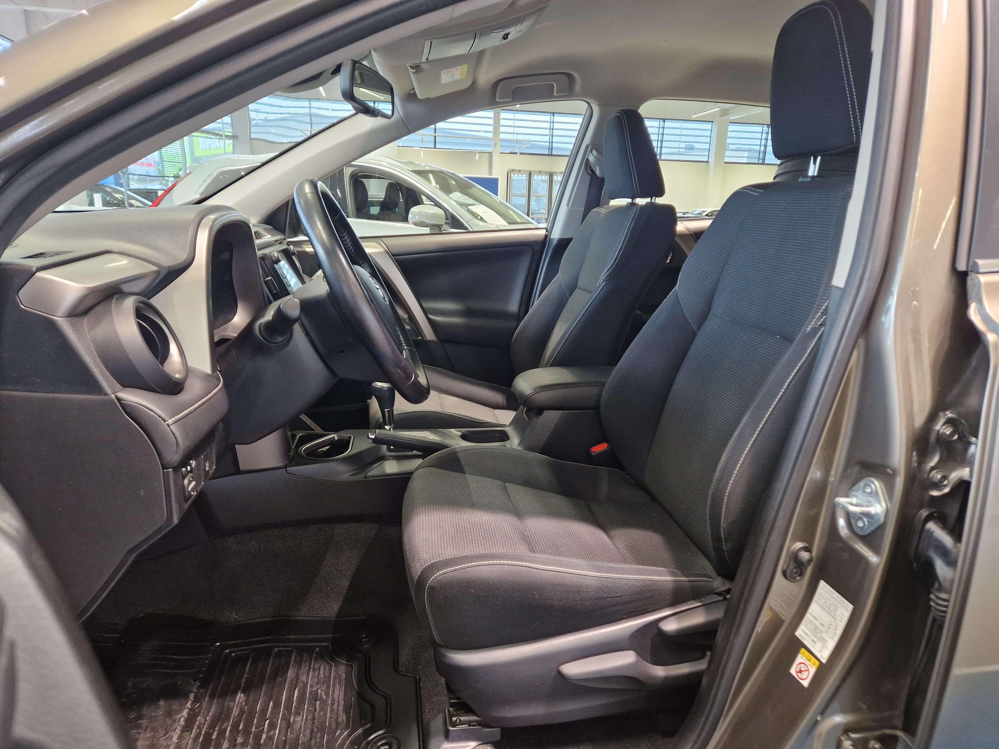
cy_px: 374
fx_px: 664
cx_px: 500
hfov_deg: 73.9
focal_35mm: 23
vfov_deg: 58.9
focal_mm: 5.4
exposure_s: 1/100
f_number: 1.8
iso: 320
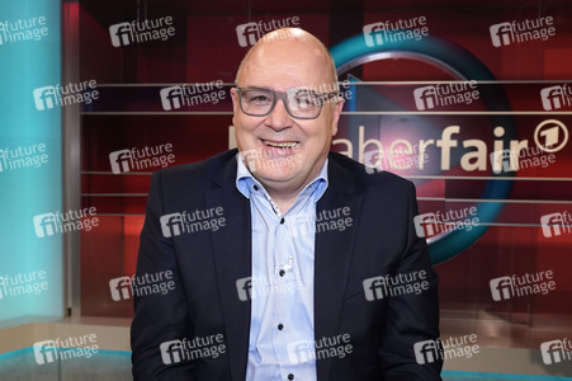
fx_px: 445
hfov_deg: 65.5
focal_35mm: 28
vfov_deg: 46.3
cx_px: 286
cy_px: 190
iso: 1600
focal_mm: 28
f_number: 5
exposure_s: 1/160
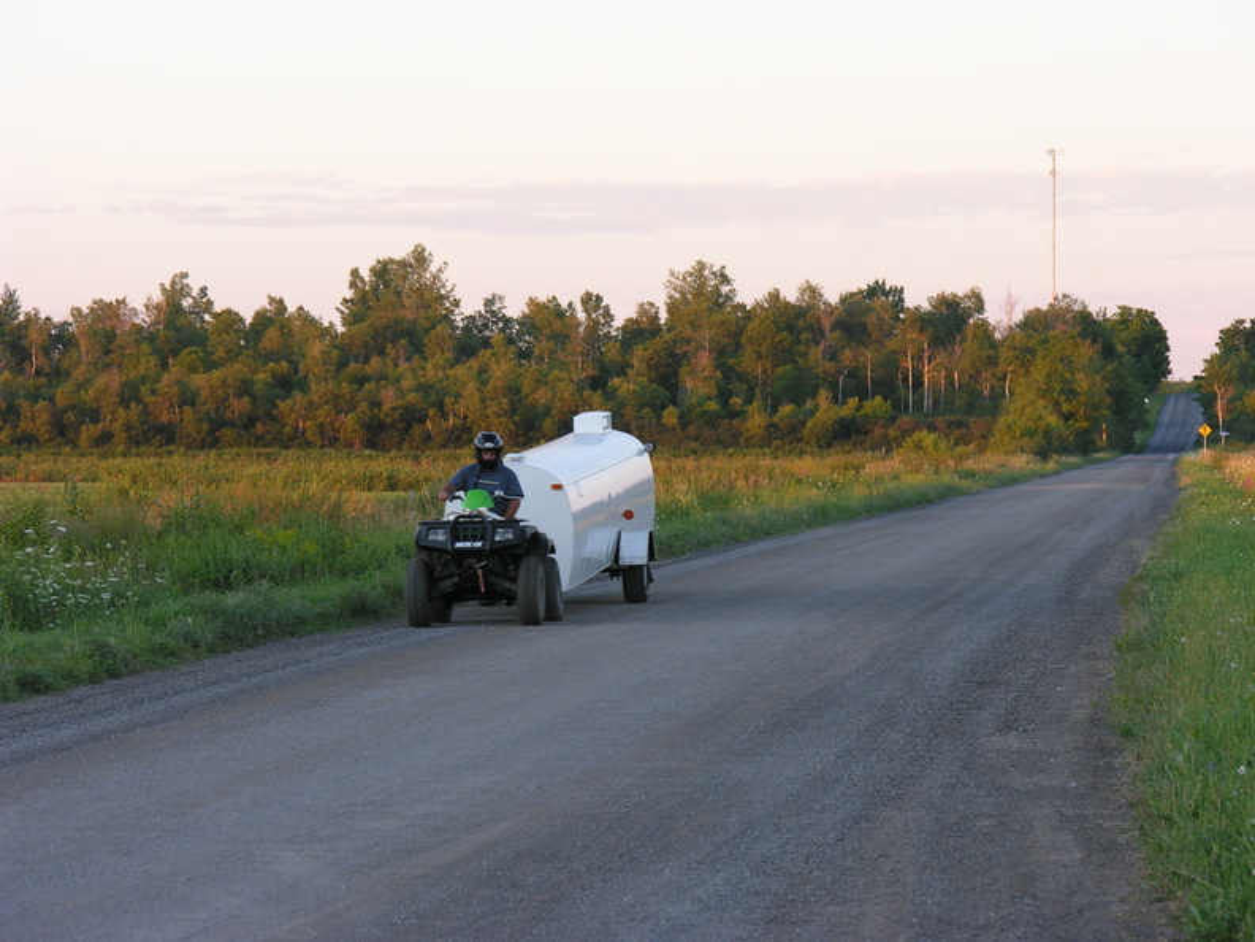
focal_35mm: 157
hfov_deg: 12.6
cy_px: 471
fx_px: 5692
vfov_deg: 9.5
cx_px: 628
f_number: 3.9
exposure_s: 1/32
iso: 50
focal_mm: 40
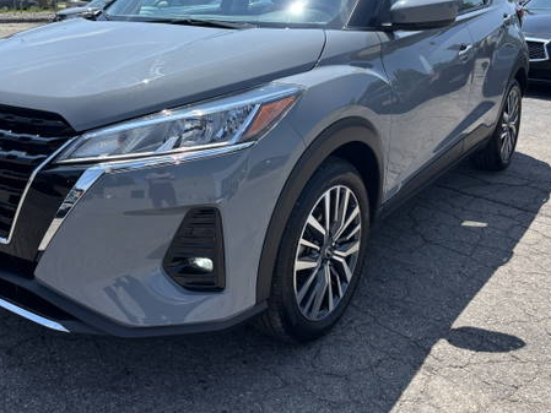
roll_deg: +0.2
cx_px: 223
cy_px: 140
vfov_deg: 38.3
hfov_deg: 49.8
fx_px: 589
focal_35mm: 37
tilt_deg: -13.1
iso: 50
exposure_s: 1/2342
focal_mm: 5.96
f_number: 1.6
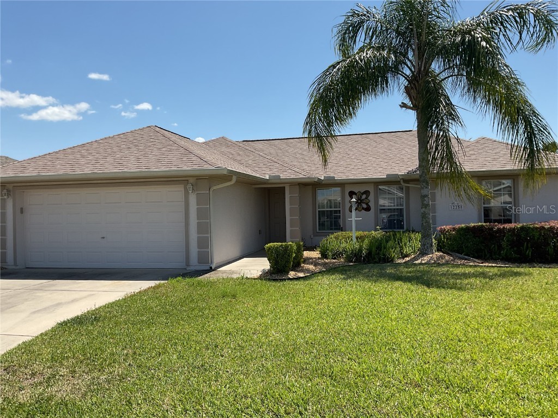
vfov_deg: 48.2
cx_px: 279
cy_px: 209
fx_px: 467
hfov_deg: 61.7
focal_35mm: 29
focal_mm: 3
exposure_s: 1/2058
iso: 16
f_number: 1.8
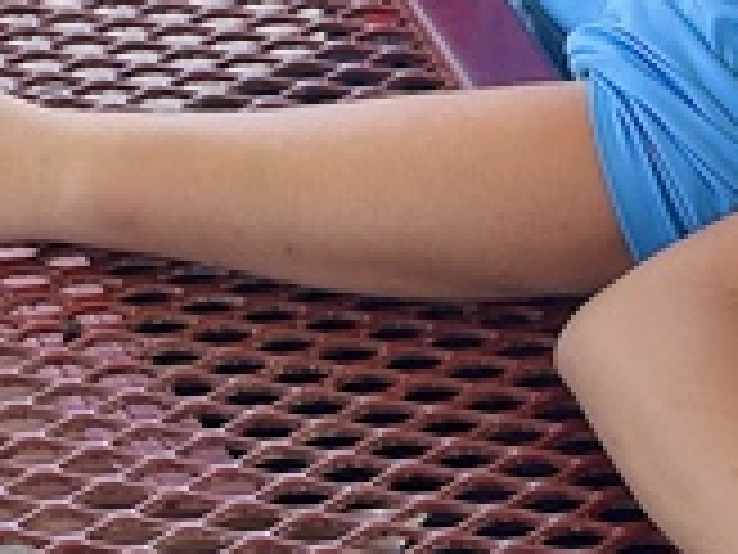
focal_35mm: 162
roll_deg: +1.0
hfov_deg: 11.9
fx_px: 3454
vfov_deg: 9.1
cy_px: 27
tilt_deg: -33.2
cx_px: -135
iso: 50
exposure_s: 1/763
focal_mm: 5.7
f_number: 1.5
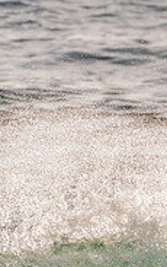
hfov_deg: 0.7
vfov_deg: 1.1
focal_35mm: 1966
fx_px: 14317
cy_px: 265
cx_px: 386
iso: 200
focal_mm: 500
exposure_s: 1/2000
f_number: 5.6
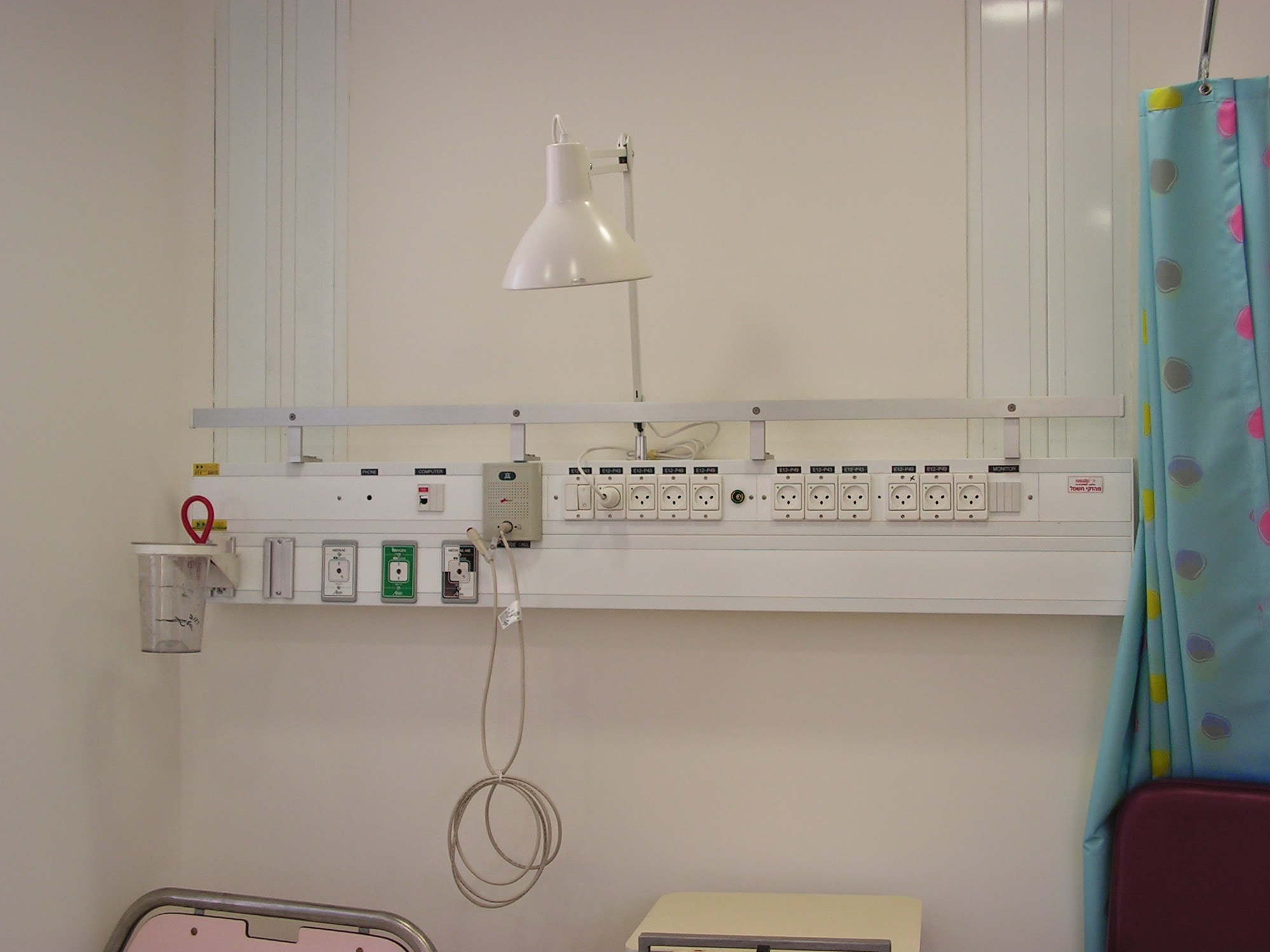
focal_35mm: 47
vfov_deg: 30.9
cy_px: 471
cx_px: 645
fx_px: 1724
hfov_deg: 40.4
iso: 64
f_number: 3.2
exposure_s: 1/80
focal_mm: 7.8
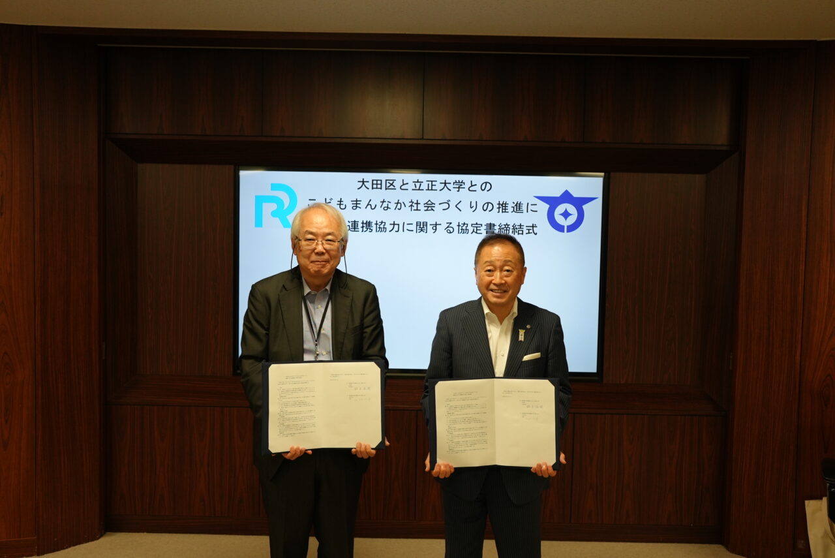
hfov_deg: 54.4
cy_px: 279
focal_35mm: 35
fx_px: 812
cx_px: 418
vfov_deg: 37.9
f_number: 4
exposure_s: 1/160
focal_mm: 35
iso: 1600
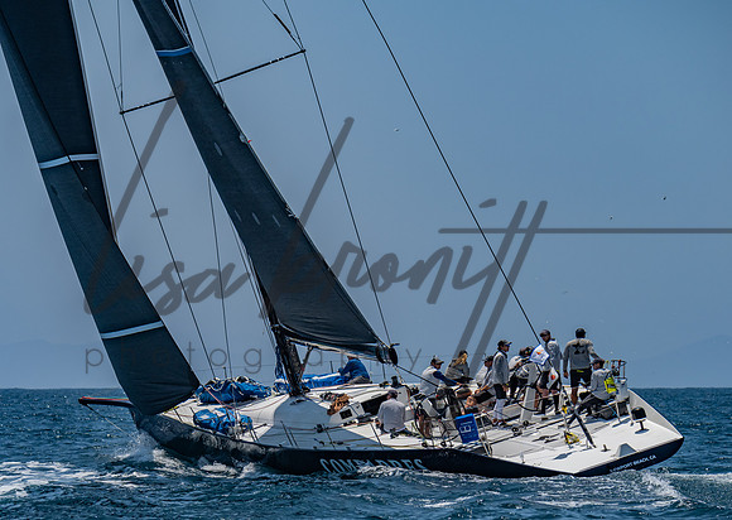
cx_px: 342
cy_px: 344
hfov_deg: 7.5
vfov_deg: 5.3
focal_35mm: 269
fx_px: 5586
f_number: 5.6
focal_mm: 195
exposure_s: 1/3200
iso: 320
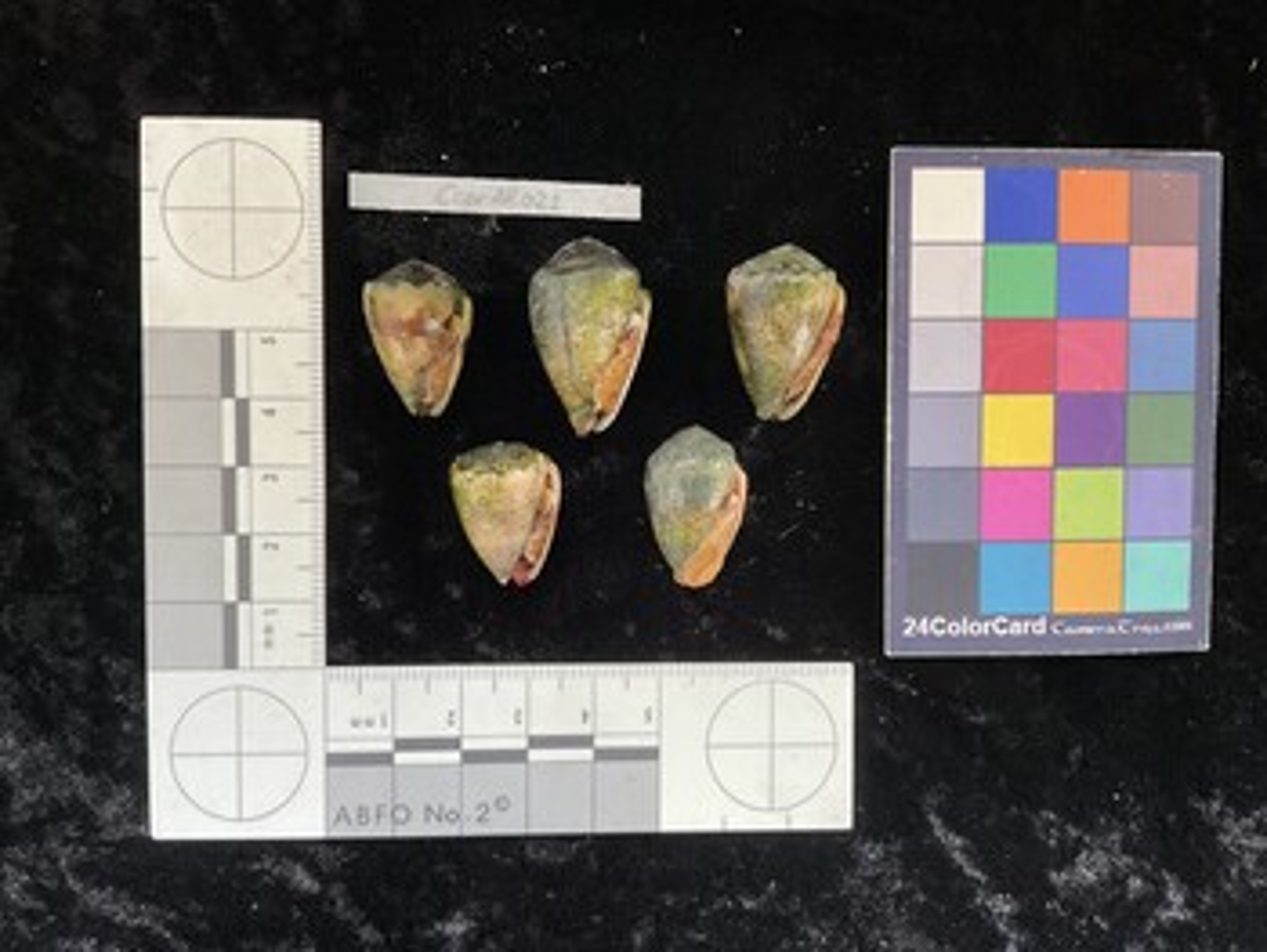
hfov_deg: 61.6
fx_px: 1062
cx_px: 634
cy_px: 476
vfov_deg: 48.3
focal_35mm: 29
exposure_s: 1/60
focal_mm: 3
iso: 200
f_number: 1.8
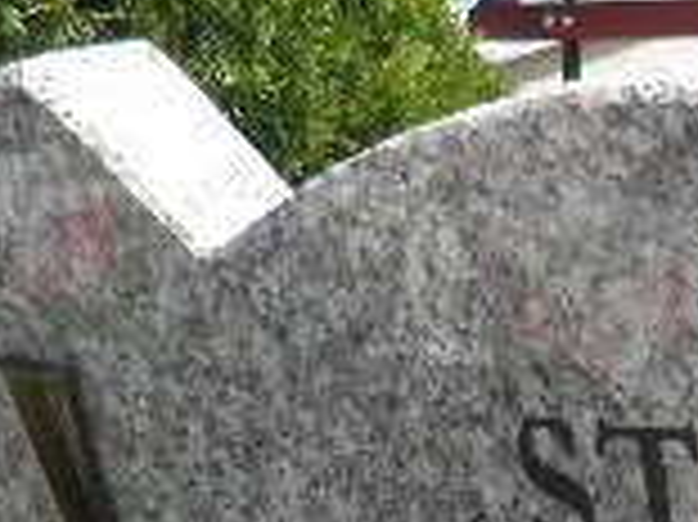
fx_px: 1995
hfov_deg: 18.1
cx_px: 982
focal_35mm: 99
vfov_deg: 13.0
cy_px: 1044
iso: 64
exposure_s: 1/80
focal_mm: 4.3
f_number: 8.3
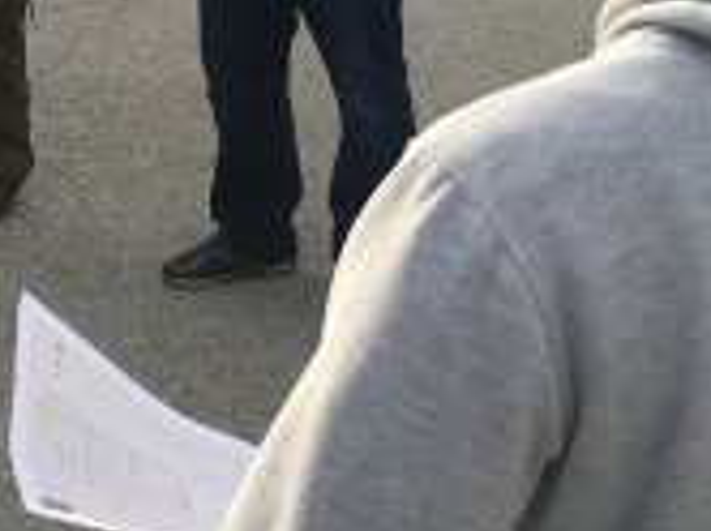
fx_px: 2297
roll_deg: +0.1
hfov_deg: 17.5
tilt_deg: -7.3
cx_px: 197
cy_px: -141
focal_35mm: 112
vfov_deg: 12.8
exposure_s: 1/874
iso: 25
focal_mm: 4.15
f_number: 2.2
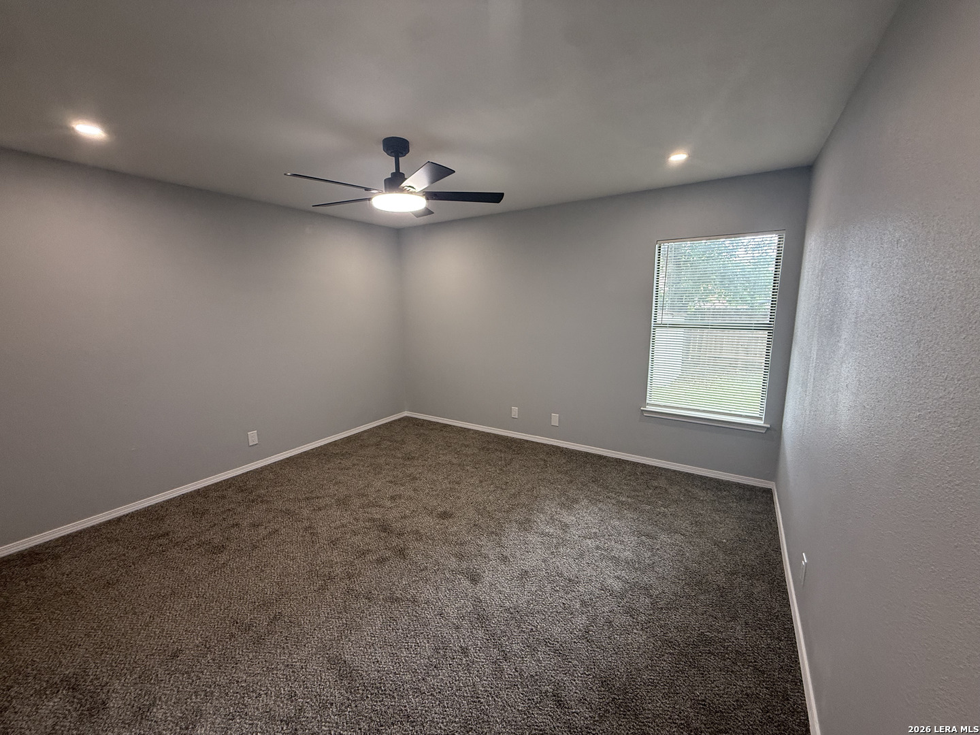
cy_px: 368
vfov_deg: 85.7
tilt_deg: -9.6
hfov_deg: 102.1
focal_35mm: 14
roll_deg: +0.2
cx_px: 490
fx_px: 396
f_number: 2.2
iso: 200
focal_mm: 2.22
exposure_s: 1/120
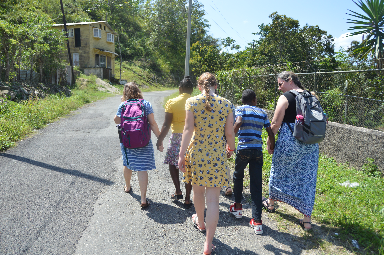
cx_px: 192
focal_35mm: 30
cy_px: 128
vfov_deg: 43.5
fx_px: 320
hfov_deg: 62.0
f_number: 4.5
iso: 100
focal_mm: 20
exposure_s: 1/500
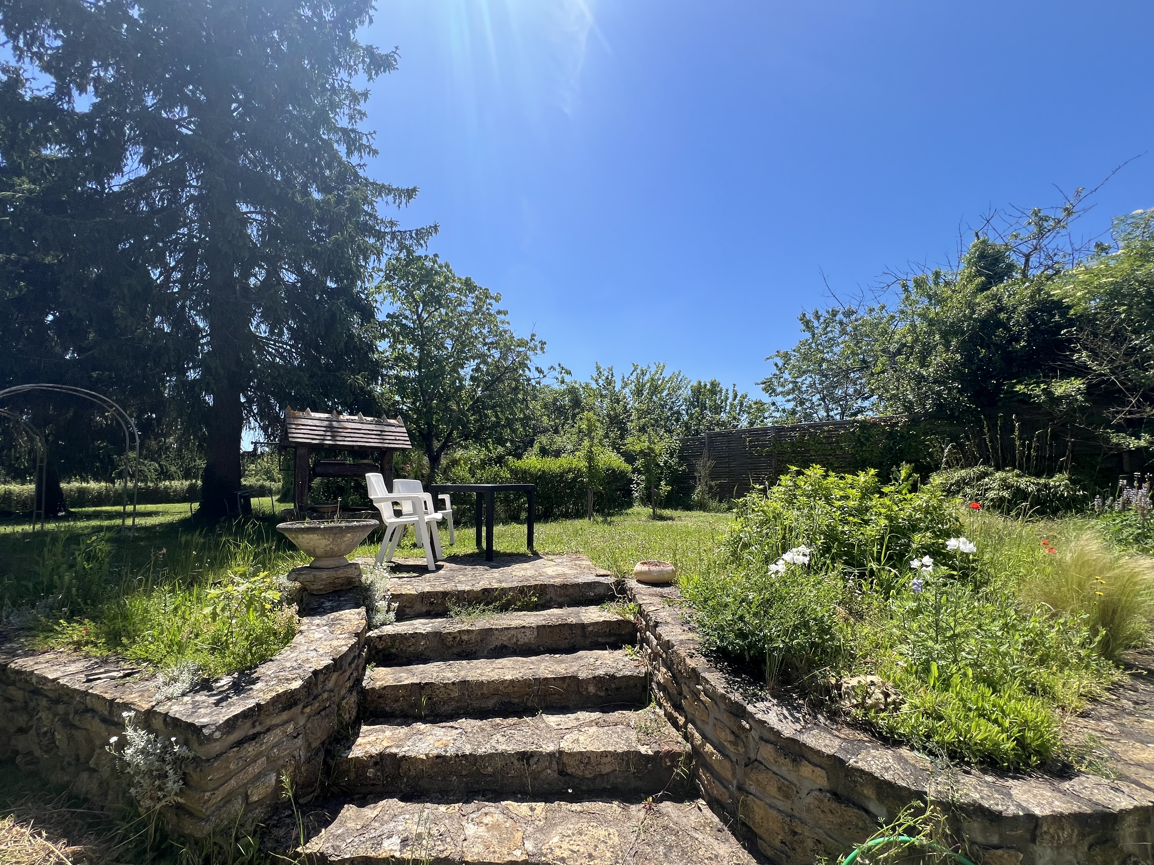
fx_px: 467
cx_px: 552
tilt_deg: +2.3
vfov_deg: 85.6
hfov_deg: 102.0
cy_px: 461
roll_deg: +0.0
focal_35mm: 14
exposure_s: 1/1155
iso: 32
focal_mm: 1.57
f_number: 1.8
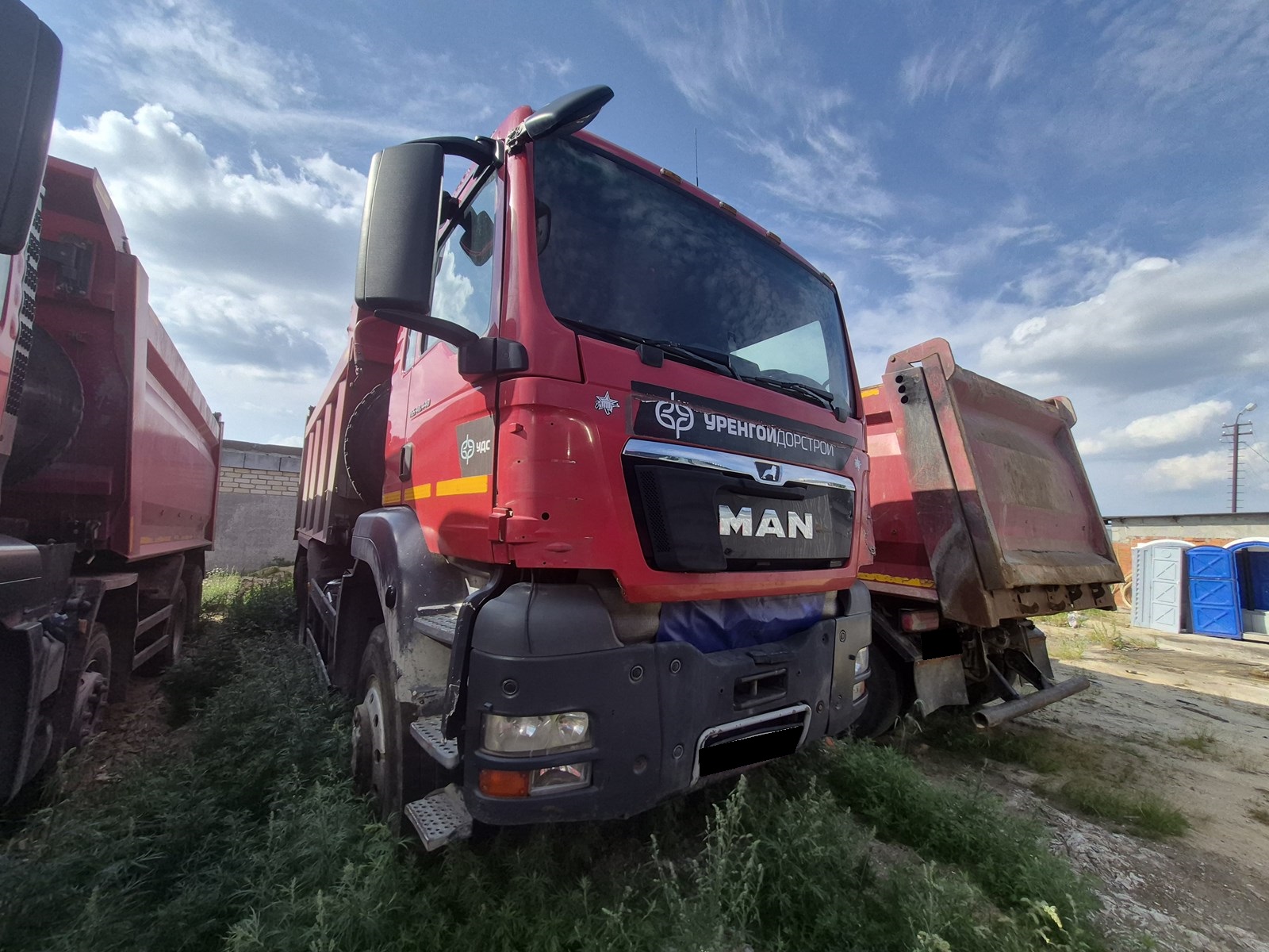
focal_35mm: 13
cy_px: 476
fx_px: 477
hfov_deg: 106.2
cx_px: 634
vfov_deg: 89.9
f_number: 2.2
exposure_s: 1/1852
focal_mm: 1.74
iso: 40
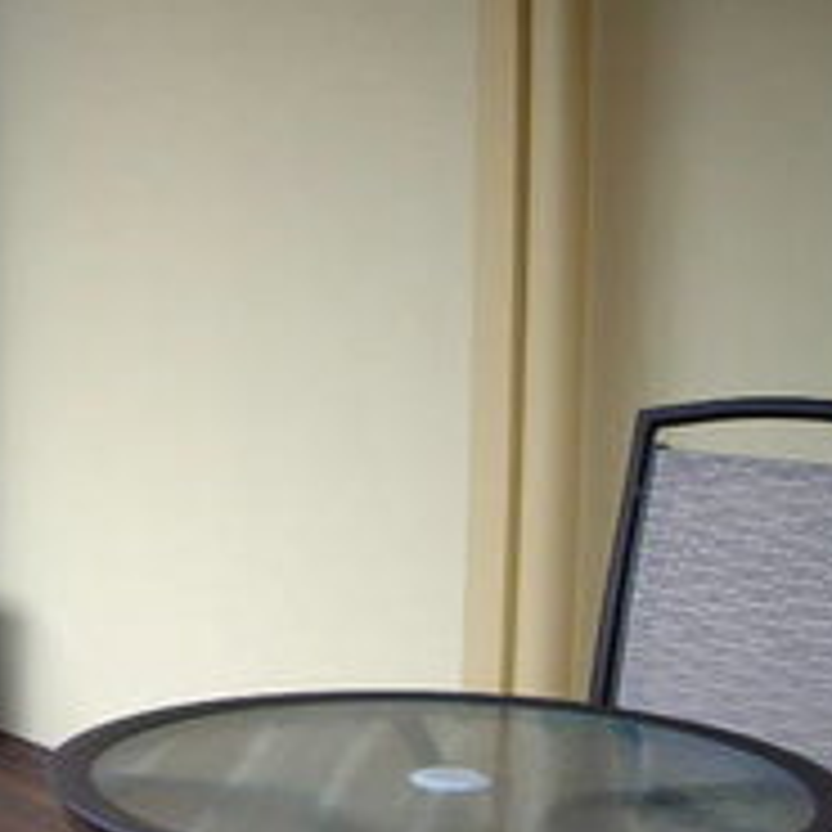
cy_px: 391
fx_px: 2366
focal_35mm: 87
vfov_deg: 19.9
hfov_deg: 19.3
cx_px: -40
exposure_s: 1/250
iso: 64
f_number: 2.7
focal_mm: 6.2
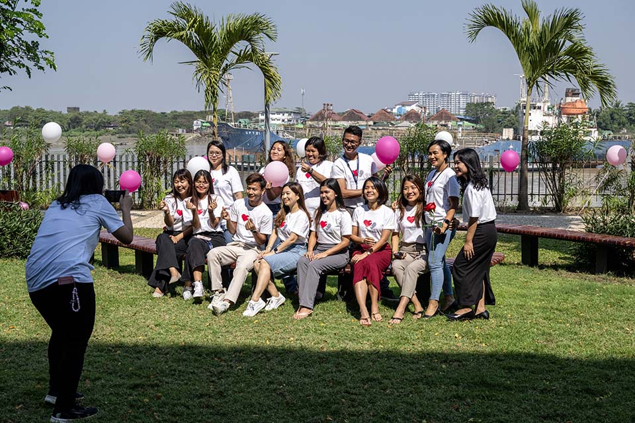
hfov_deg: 40.3
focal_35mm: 49
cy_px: 212
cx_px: 318
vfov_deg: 27.5
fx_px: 864
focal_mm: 49
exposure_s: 1/2500
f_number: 9
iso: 1250
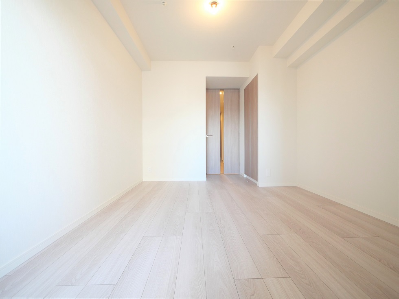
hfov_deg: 102.1
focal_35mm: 14
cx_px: 200
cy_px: 150
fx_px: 161
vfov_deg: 85.7
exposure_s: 1/60
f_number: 4
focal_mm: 7
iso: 1000
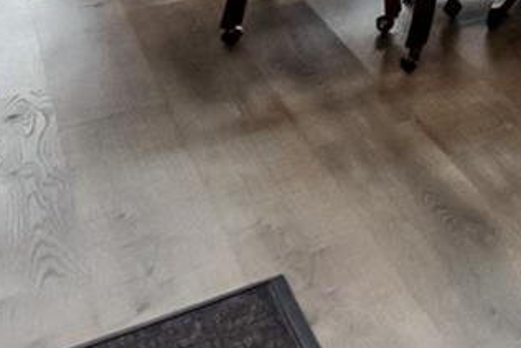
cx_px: 1060
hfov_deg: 17.8
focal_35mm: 76
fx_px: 1100
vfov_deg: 14.2
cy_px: -405
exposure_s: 1/500
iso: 640
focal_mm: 10
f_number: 4.5
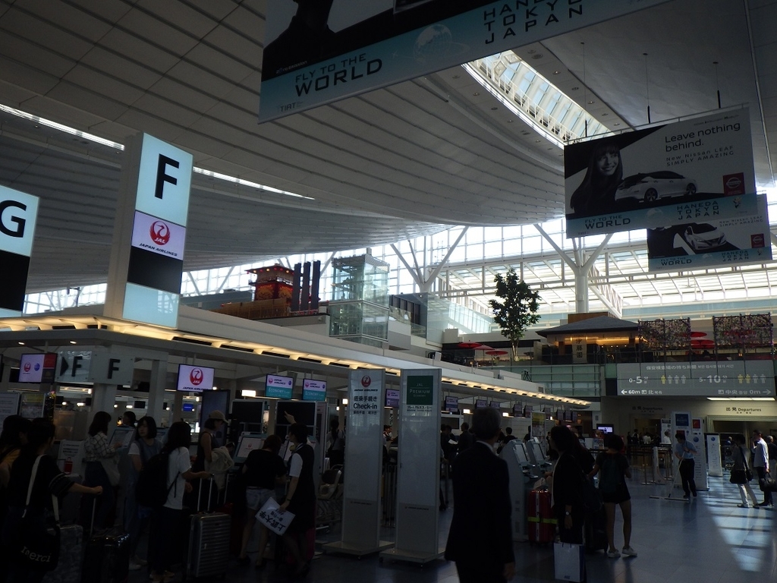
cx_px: 388
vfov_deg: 49.7
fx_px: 628
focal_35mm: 28
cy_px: 292
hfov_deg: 63.4
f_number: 3.5
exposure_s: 1/125
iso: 125
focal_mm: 5
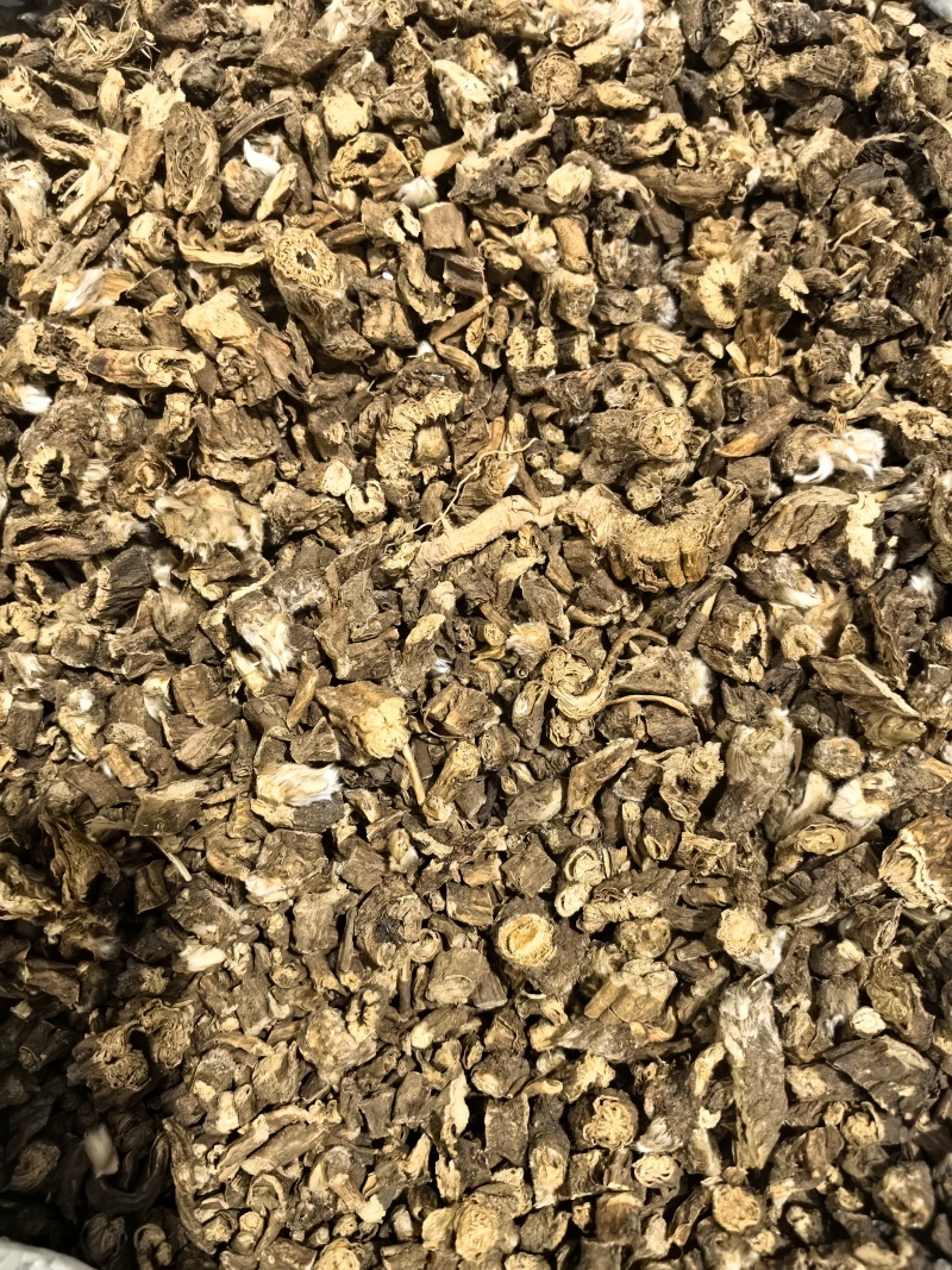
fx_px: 990
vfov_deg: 65.3
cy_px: 635
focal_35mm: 27
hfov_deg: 51.3
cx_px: 476
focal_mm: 6.35
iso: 800
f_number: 2
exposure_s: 1/100
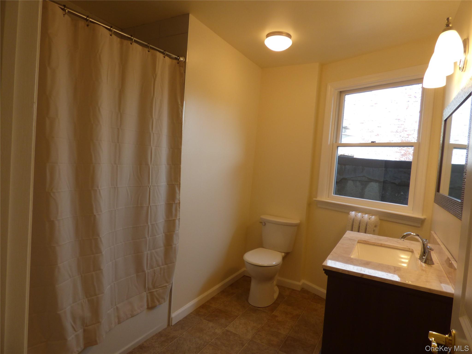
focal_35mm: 20
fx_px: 273
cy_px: 177
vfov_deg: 66.0
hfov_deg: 81.7
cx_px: 236
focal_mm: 3.58
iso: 100
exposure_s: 1/100
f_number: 2.8
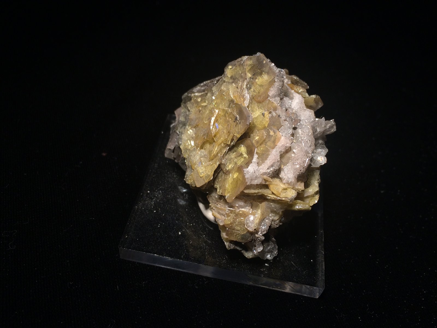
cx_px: 218
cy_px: 164
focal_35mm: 29
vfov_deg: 48.2
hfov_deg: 61.7
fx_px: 366
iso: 32
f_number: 2.2
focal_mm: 4.15
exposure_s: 1/120
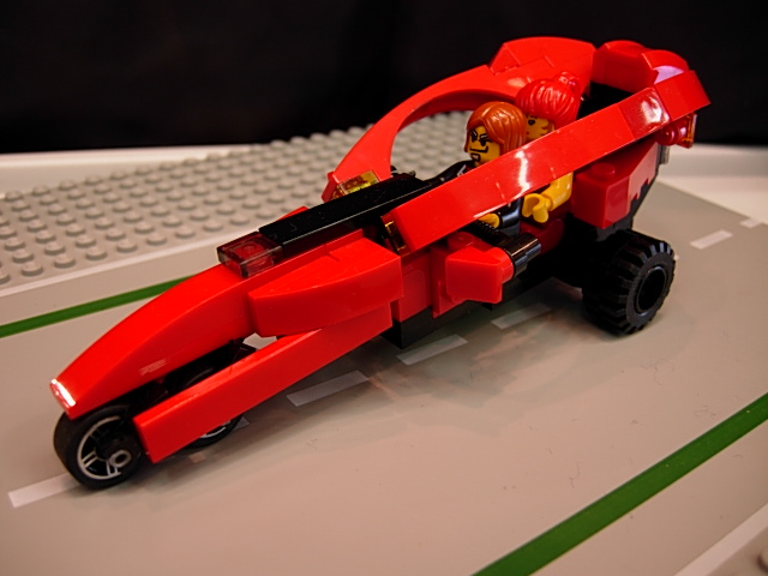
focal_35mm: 36
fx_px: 799
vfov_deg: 39.7
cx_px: 384
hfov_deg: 51.4
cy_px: 288
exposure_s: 1/10.6
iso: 50
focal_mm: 7.5
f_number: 2.7
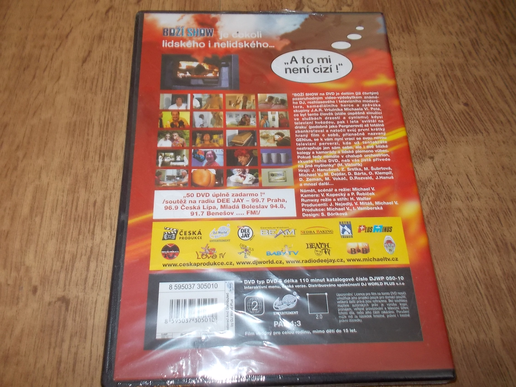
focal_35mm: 29
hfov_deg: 61.7
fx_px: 432
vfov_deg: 48.2
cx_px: 258
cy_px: 194
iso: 200
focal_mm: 4.1
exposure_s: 1/30
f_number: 3.3
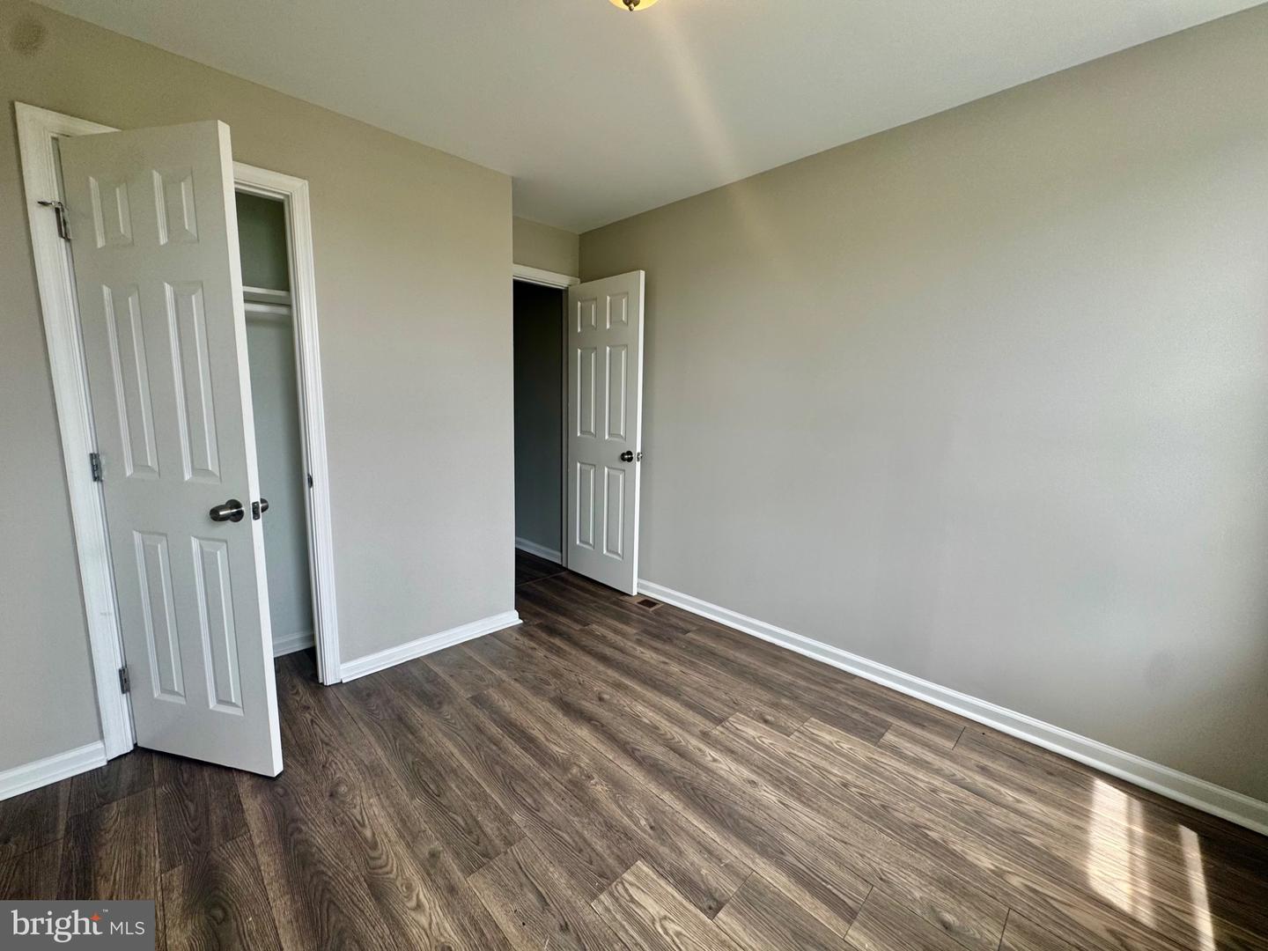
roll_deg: -1.2
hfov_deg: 102.1
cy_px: 476
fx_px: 513
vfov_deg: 85.7
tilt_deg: -8.9
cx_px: 634
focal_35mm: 14
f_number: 2.2
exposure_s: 1/120
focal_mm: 2.22
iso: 64
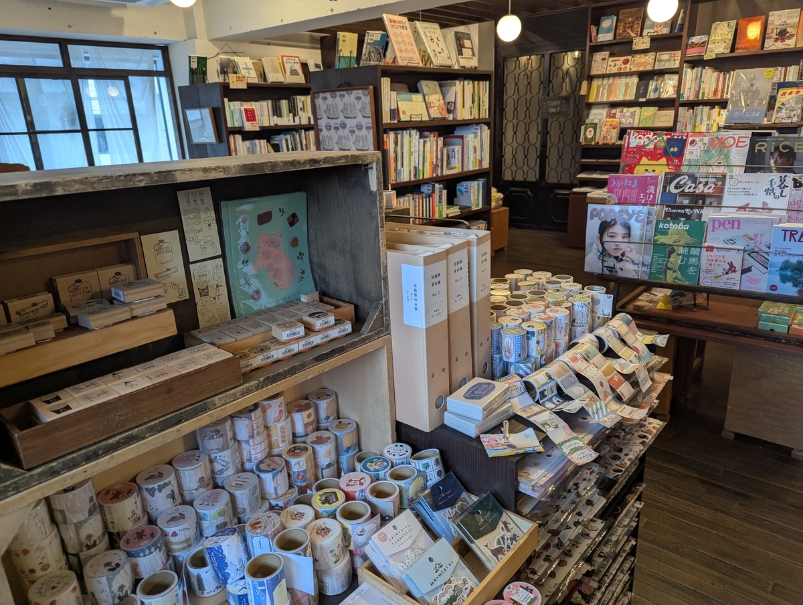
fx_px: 558
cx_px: 402
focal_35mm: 24
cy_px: 302
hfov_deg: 71.5
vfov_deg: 57.0
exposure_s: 1/100
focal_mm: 6.81
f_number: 1.85
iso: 102
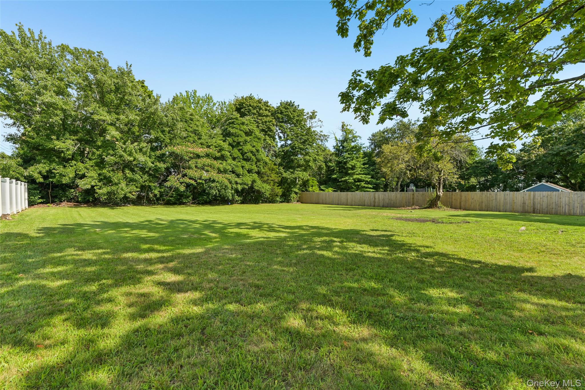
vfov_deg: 70.4
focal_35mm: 17
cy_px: 195
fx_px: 276
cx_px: 292
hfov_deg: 93.3
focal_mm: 17
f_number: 9
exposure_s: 1/250
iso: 250
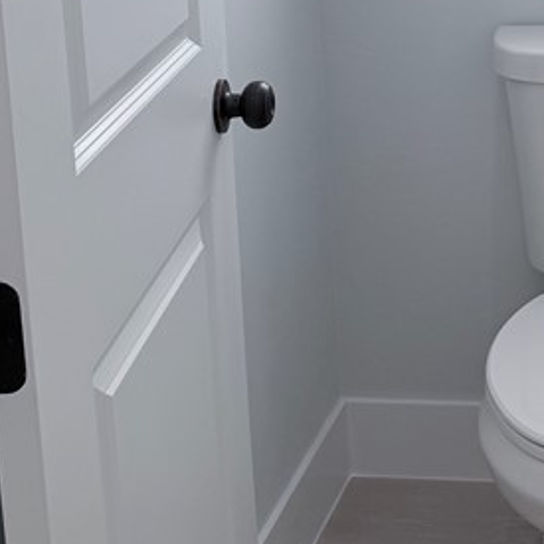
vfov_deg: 20.8
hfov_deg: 21.2
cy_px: -59
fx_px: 1405
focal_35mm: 79
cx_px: 532
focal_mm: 6.76
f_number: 1.78
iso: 80
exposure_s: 1/283
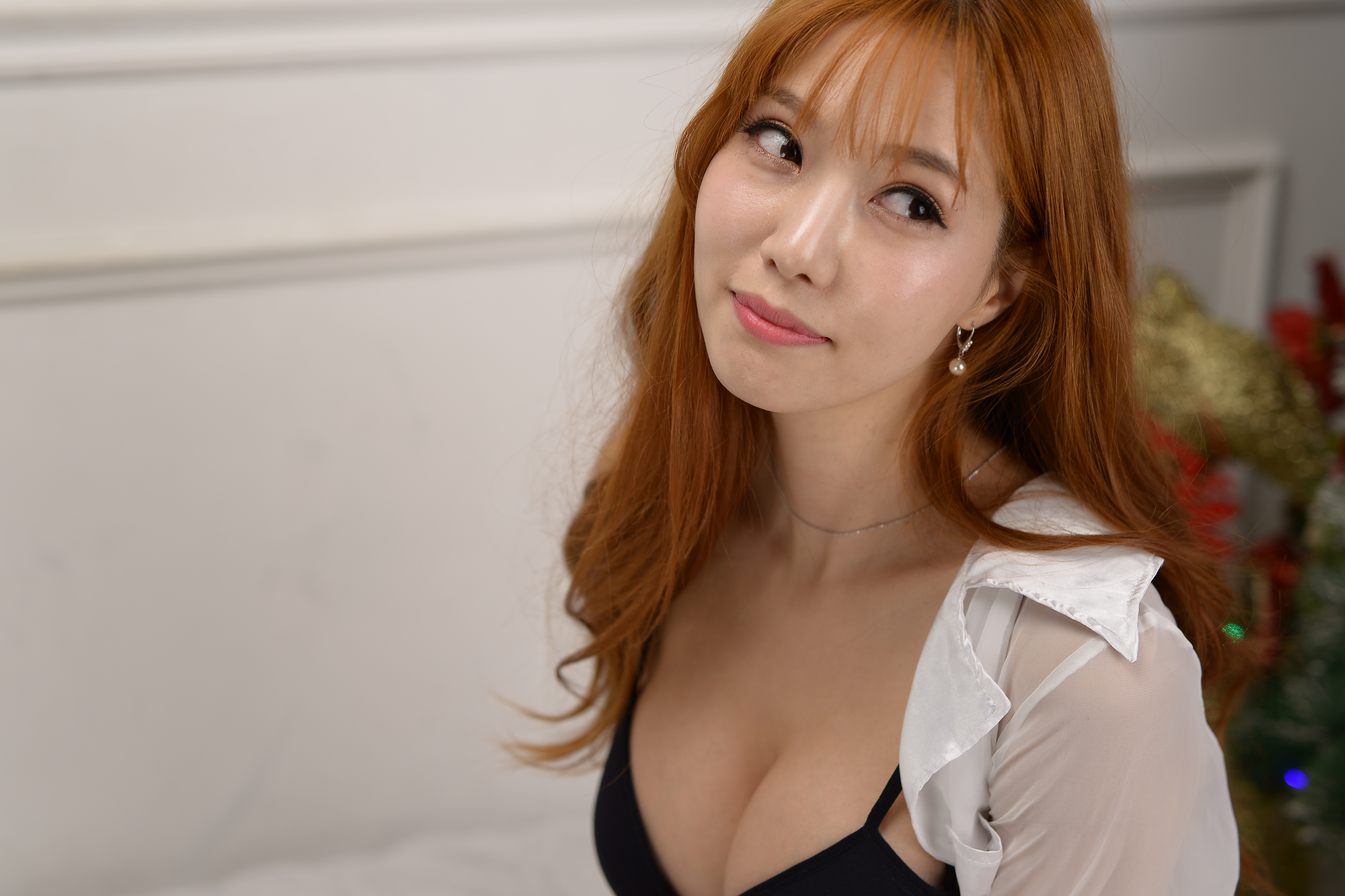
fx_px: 2615
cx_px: 592
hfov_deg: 28.8
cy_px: 373
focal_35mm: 70
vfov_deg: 19.4
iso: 100
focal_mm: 50
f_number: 2
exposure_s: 1/160
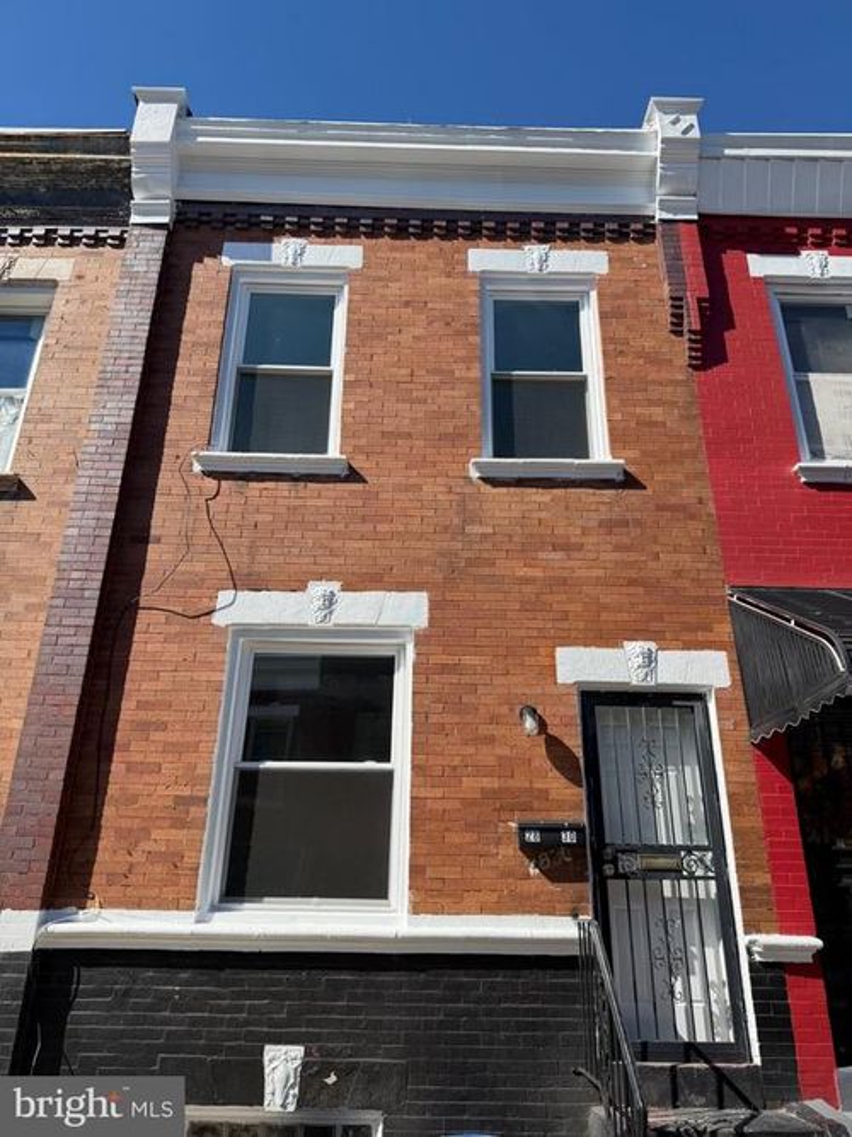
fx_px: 788
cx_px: 426
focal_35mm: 24
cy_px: 568
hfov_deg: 56.8
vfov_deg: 71.6
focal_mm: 6.76
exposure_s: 1/3759
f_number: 1.78
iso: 80
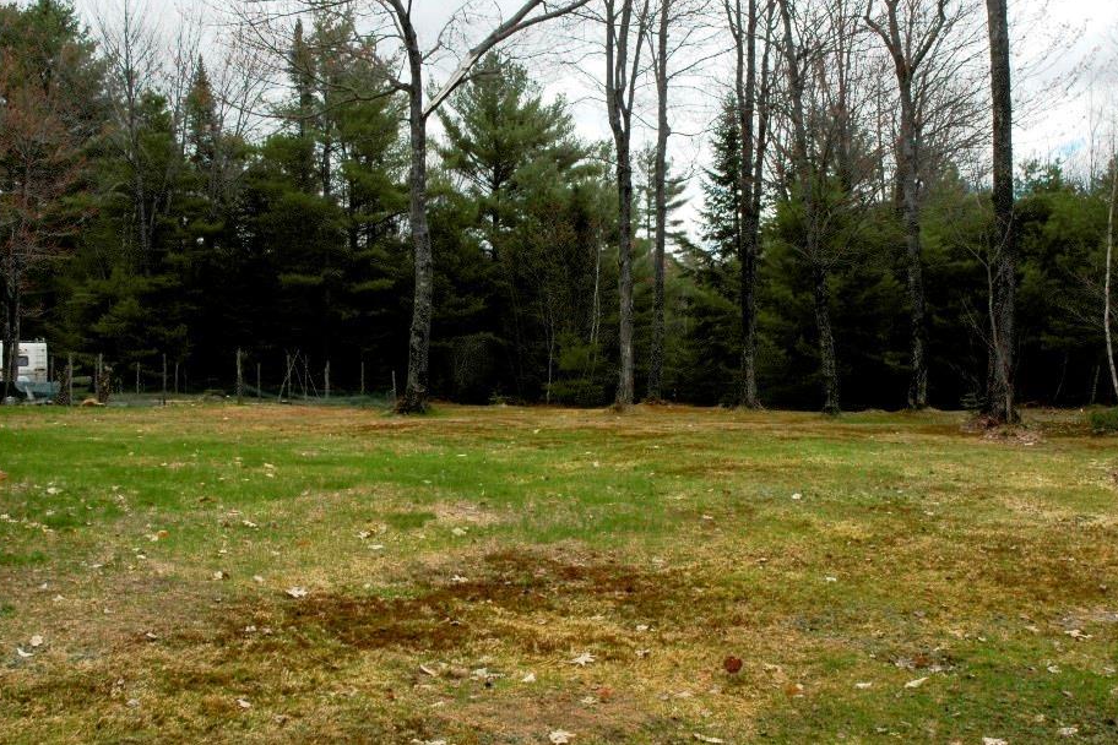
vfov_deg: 35.9
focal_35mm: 37
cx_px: 557
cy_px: 331
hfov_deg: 51.9
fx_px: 1149
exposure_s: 1/160
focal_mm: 22
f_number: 14
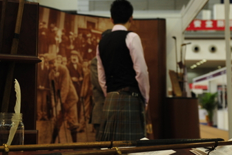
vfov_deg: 22.2
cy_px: 62
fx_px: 393
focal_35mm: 61
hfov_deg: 32.7
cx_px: 83
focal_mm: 32
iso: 800
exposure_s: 1/100
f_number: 4
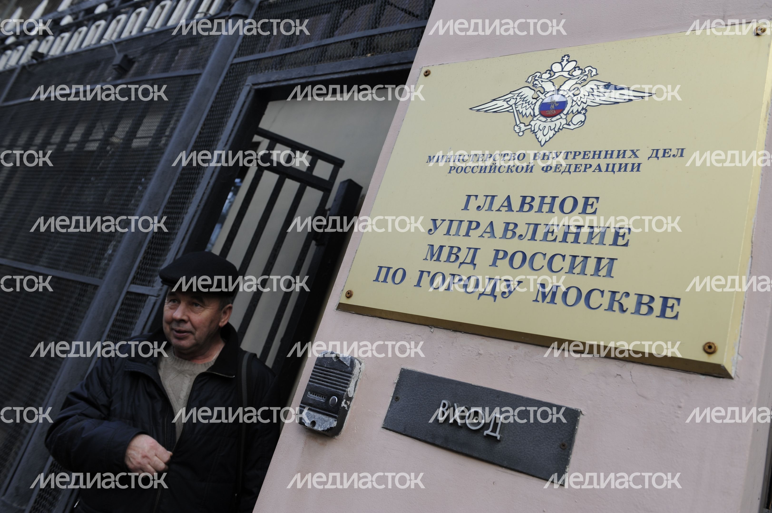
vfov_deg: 44.9
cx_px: 386
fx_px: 621
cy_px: 256
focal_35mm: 29
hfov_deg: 63.7
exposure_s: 1/320
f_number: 5
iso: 320
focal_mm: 29
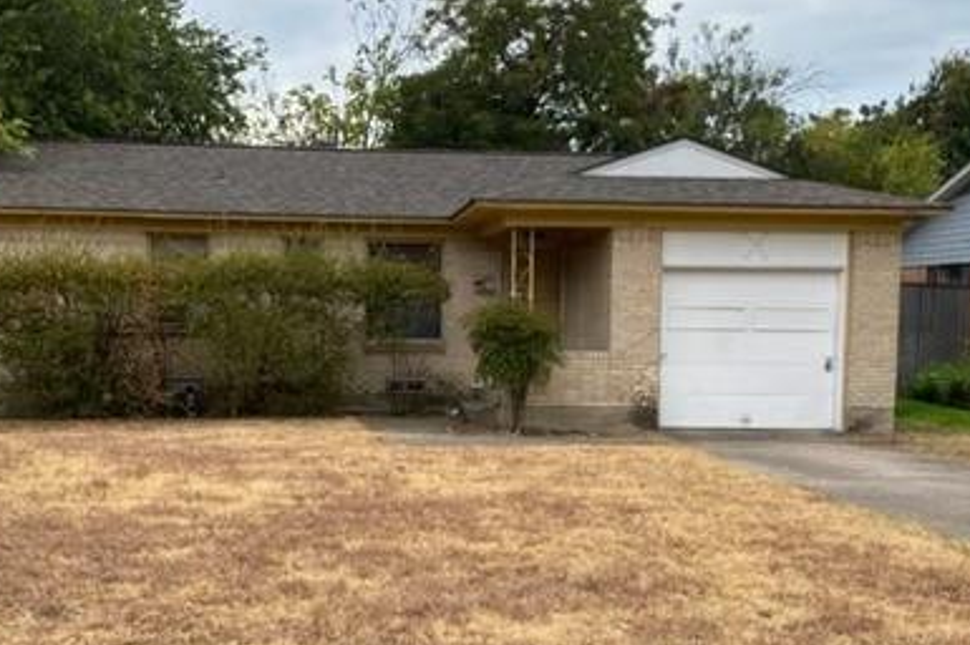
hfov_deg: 43.5
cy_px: 393
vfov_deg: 29.7
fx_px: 1211
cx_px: 406
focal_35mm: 45
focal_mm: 4.25
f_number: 1.8
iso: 32
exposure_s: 1/864
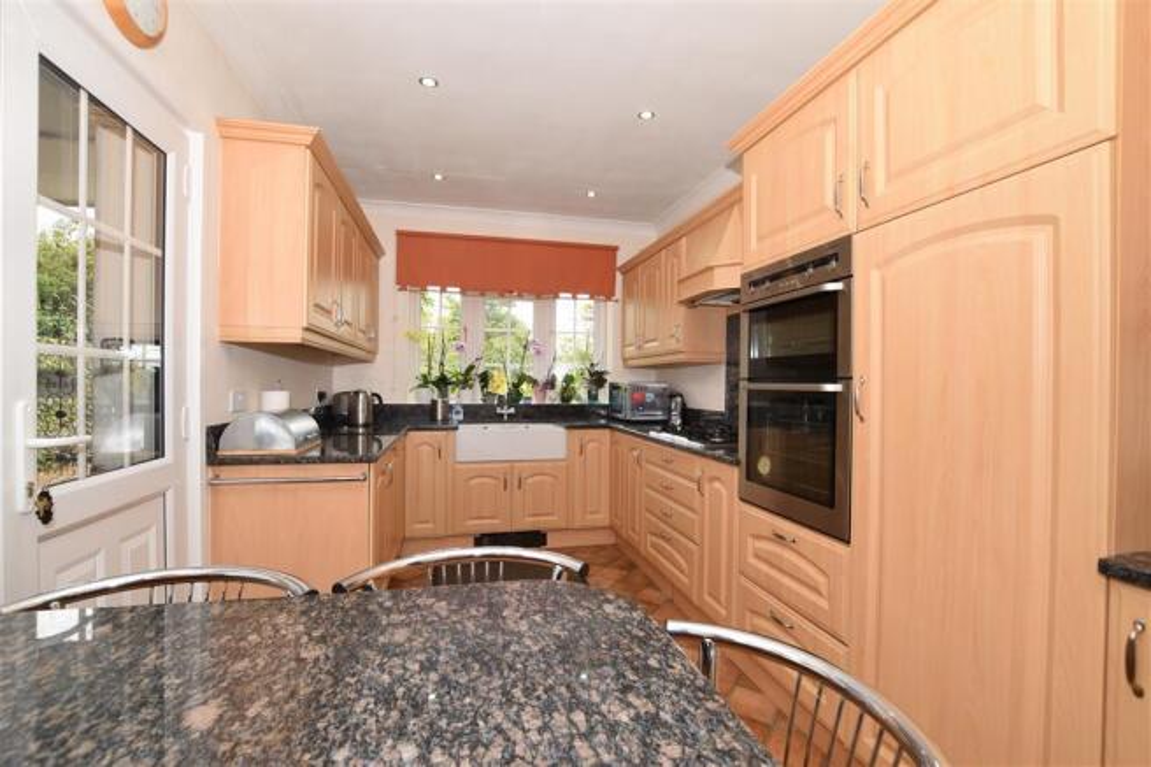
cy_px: 384
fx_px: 479
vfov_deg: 77.3
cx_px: 576
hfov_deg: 100.4
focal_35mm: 15
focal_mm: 10
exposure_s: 1/100
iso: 400
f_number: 7.1
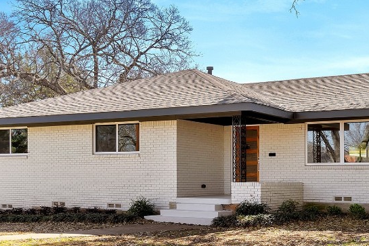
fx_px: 564
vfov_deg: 24.4
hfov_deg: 35.6
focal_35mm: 55
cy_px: 179
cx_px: 268
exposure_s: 1/50
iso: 100
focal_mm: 26
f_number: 11
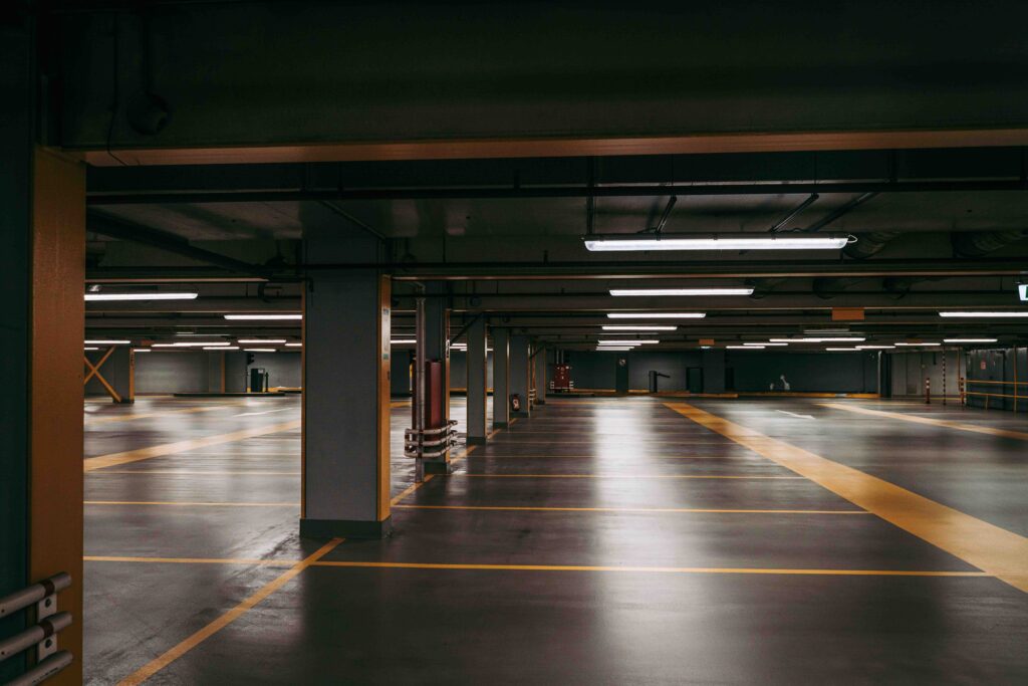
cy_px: 343
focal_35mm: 28
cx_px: 514
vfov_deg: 46.4
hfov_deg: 65.5
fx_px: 800
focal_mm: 28
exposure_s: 1/80
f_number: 5.6
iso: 400
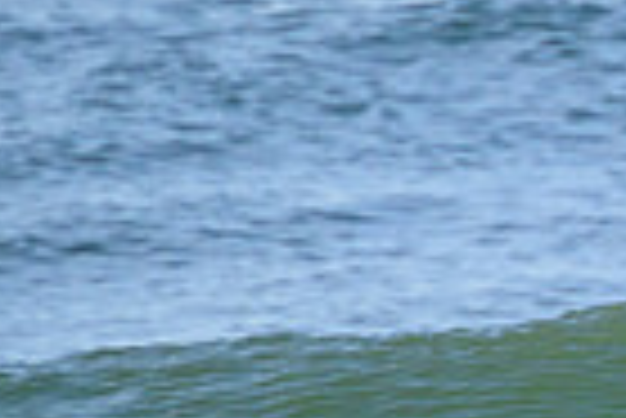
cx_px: 1270
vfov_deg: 0.4
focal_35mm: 3336
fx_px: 58069
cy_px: 398
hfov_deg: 0.6
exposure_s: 1/2000
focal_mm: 800
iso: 900
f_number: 11
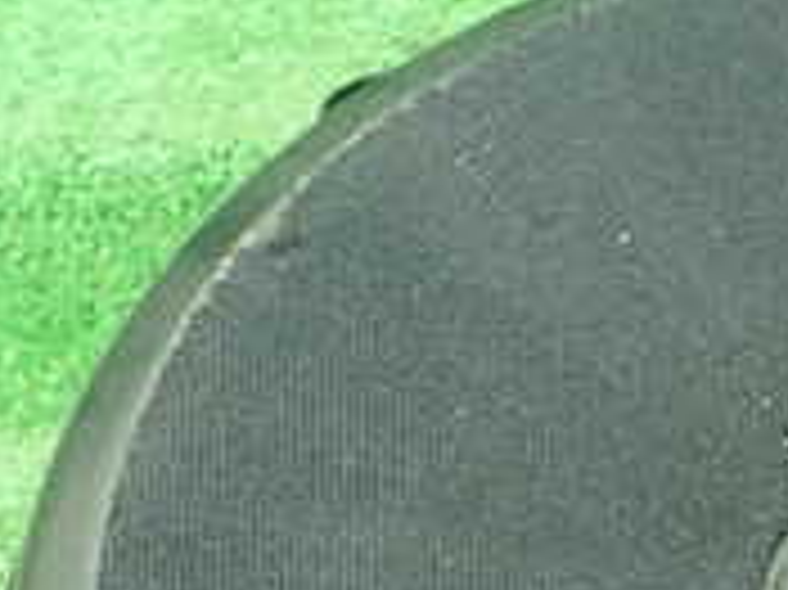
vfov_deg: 13.9
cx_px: 941
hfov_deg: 18.1
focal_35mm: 103
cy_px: 721
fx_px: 2343
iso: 800
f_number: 2.3
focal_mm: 5.5
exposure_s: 1/100
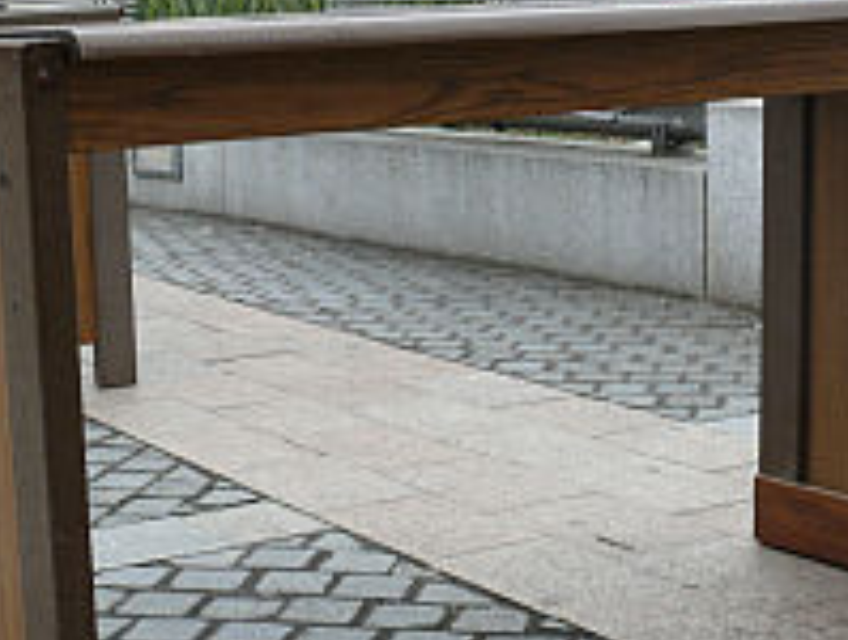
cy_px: 218
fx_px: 1939
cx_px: 324
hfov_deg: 24.6
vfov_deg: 18.7
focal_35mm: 79
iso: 100
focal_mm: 7.4
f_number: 5
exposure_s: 1/250
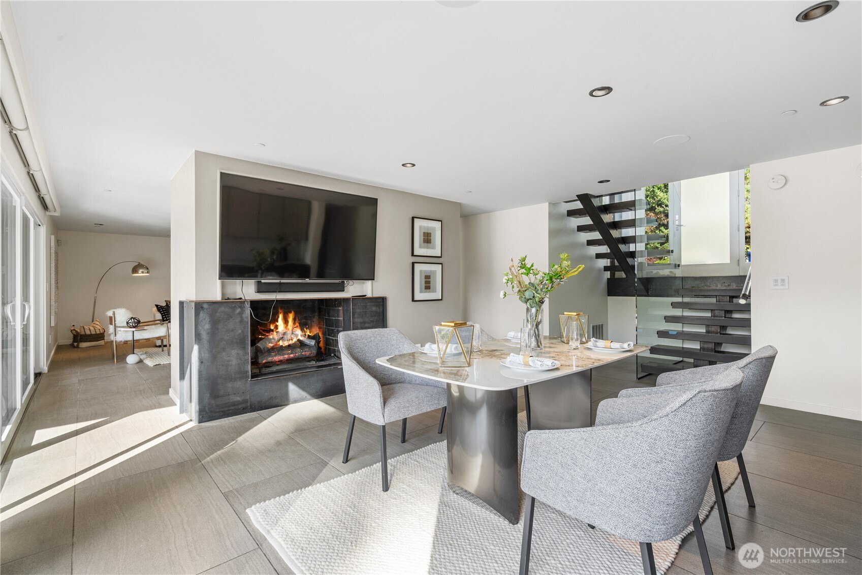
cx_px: 431
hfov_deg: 96.7
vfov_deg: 73.7
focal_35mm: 16
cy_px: 288
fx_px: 383
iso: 100
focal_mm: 16
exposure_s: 1/5
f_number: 11
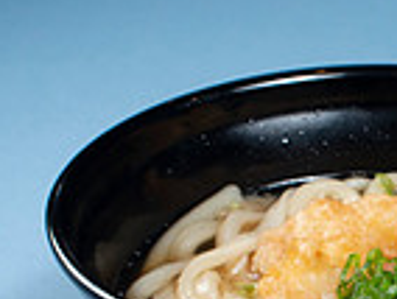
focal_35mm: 228
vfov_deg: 6.4
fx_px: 2619
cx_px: 557
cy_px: 516
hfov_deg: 8.5
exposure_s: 1/100
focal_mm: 50
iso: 250
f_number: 10
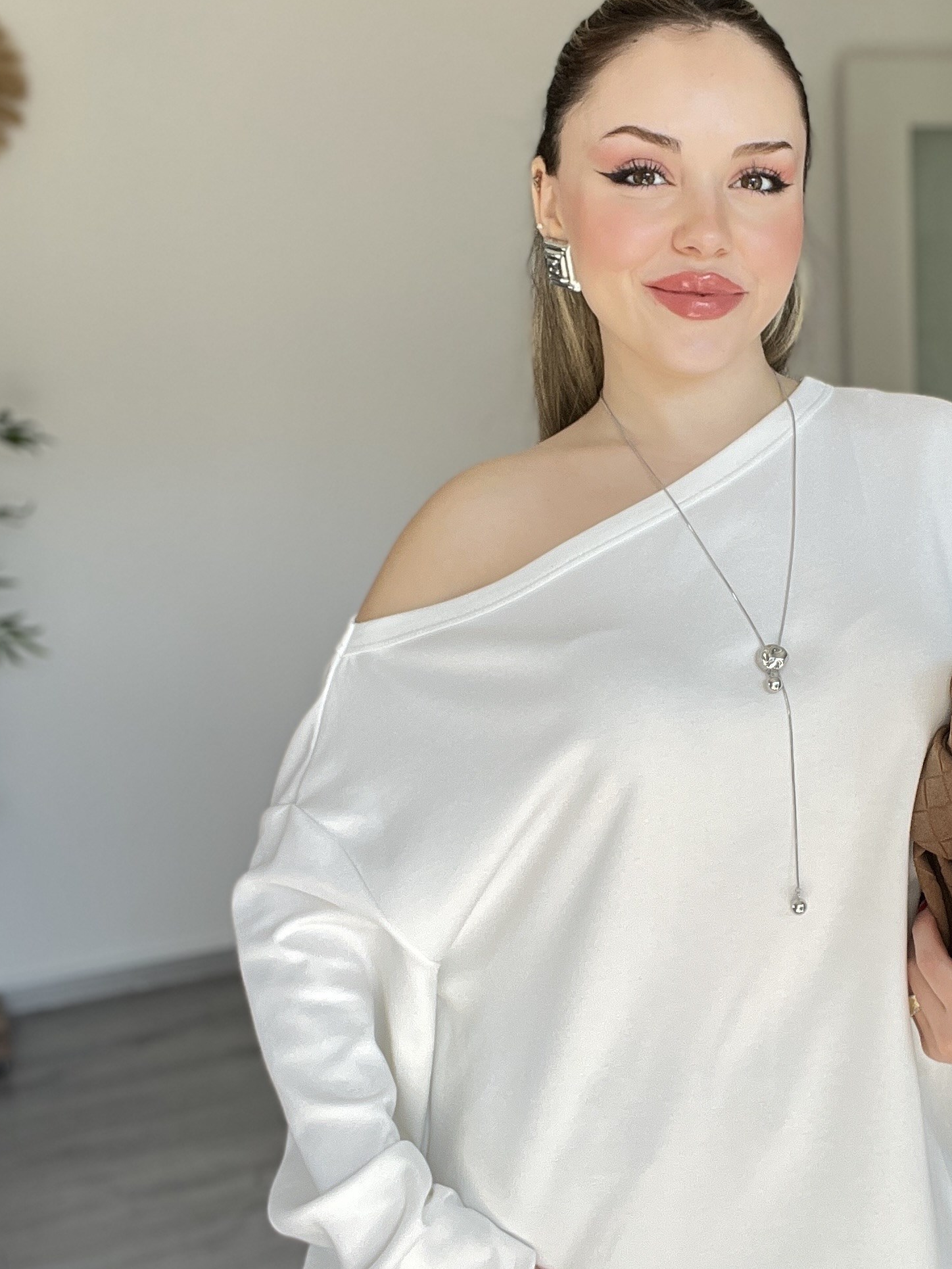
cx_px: 751
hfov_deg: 29.6
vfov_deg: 39.7
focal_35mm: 48
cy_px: 640
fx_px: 1760
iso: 50
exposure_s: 1/121
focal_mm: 2.71
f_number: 2.2
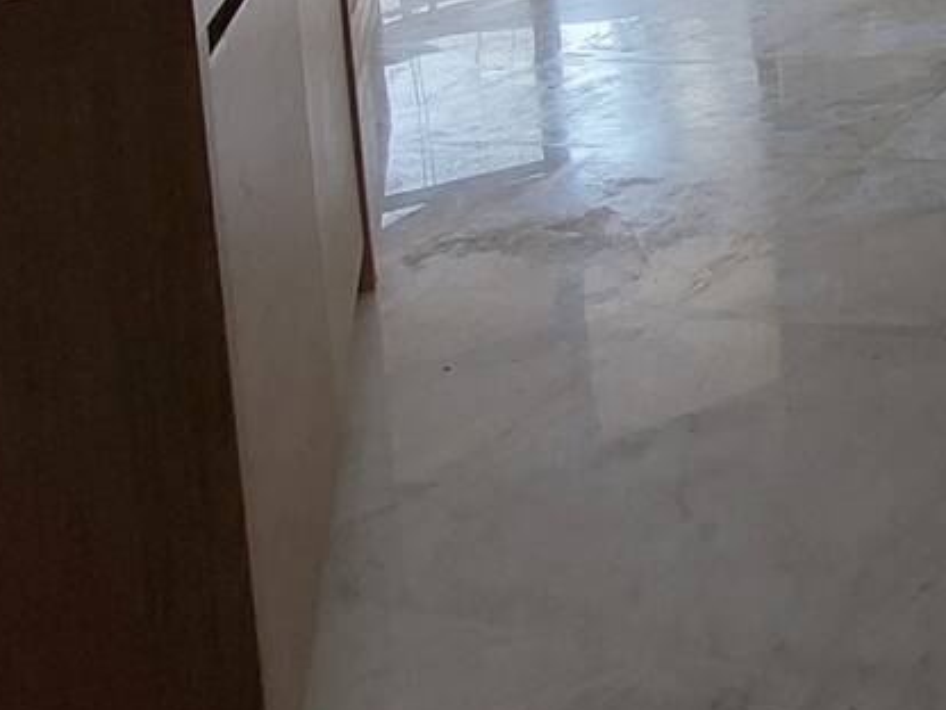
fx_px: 1230
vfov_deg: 25.9
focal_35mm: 45
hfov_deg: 32.6
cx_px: 1203
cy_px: -287
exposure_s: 1/60
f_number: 2.2
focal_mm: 1.74
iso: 80
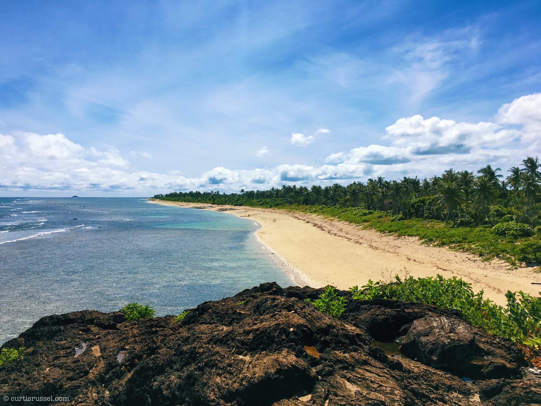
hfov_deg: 61.7
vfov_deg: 48.2
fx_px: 453
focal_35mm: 29
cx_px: 270
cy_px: 203
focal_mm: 4.15
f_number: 2.2
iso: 25
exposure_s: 1/4300
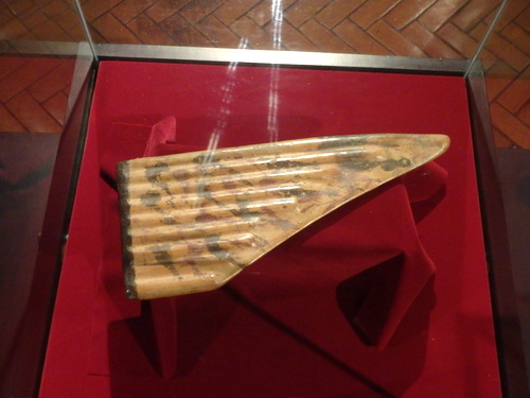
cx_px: 265
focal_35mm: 40
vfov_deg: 36.0
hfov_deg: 46.8
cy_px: 199
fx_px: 612
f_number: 4.7
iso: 1000
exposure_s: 1/10
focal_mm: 7.3
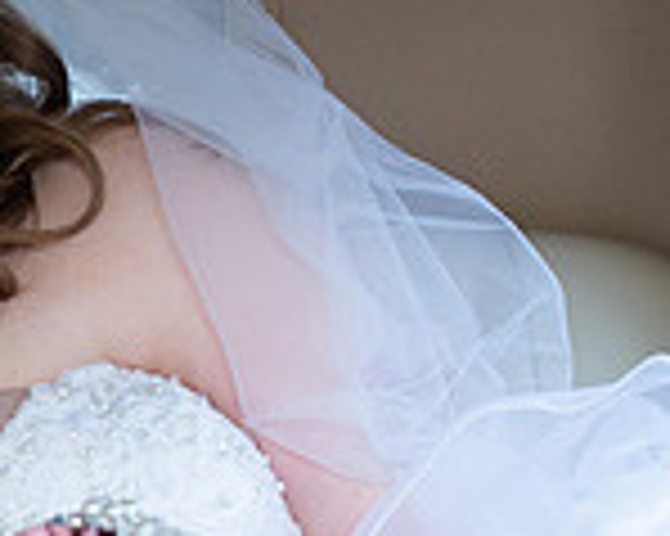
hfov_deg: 14.0
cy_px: 86
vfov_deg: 12.0
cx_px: -351
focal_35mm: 128
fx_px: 2537
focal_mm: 35
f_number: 4
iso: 200
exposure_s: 1/160
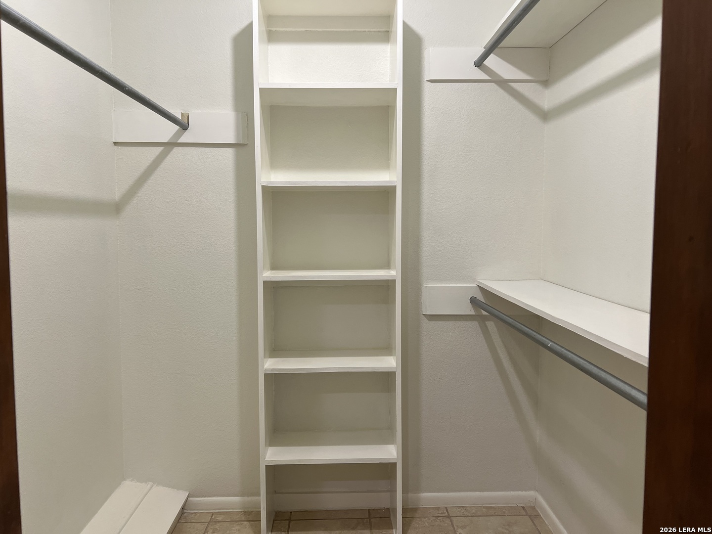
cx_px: 356
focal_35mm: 26
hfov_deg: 67.3
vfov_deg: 53.1
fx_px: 535
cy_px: 267
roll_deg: +0.7
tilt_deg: -4.6
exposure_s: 1/120
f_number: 1.5
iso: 125
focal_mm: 5.7
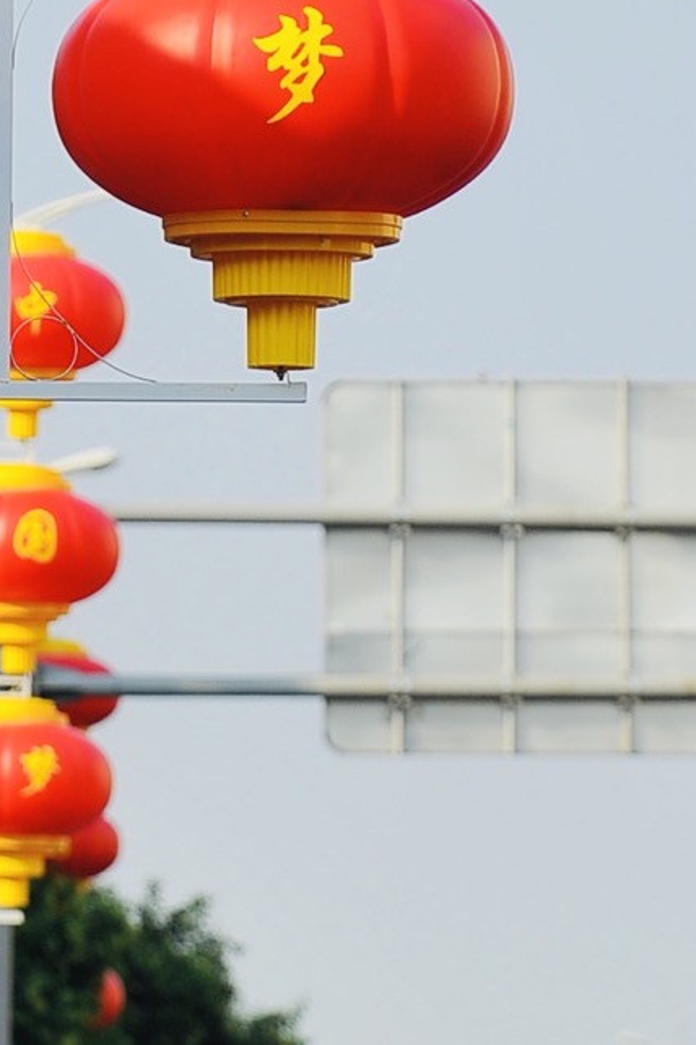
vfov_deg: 4.4
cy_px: 332
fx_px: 13528
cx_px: -181
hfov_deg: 2.9
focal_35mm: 466
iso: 320
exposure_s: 1/3200
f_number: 2.8
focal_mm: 130
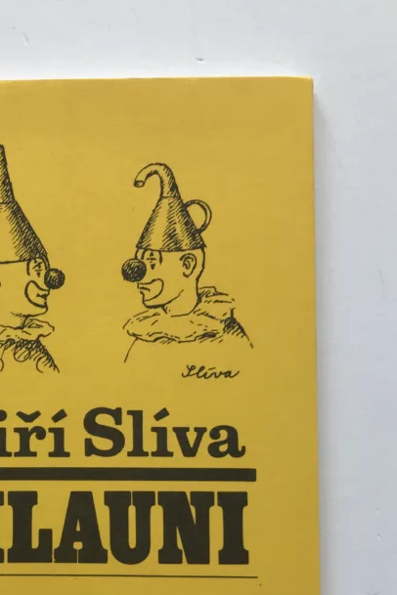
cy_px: 408
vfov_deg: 39.7
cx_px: 61
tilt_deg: -87.4
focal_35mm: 49
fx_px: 810
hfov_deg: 26.8
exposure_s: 1/100
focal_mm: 3.99
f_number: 1.8
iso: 32
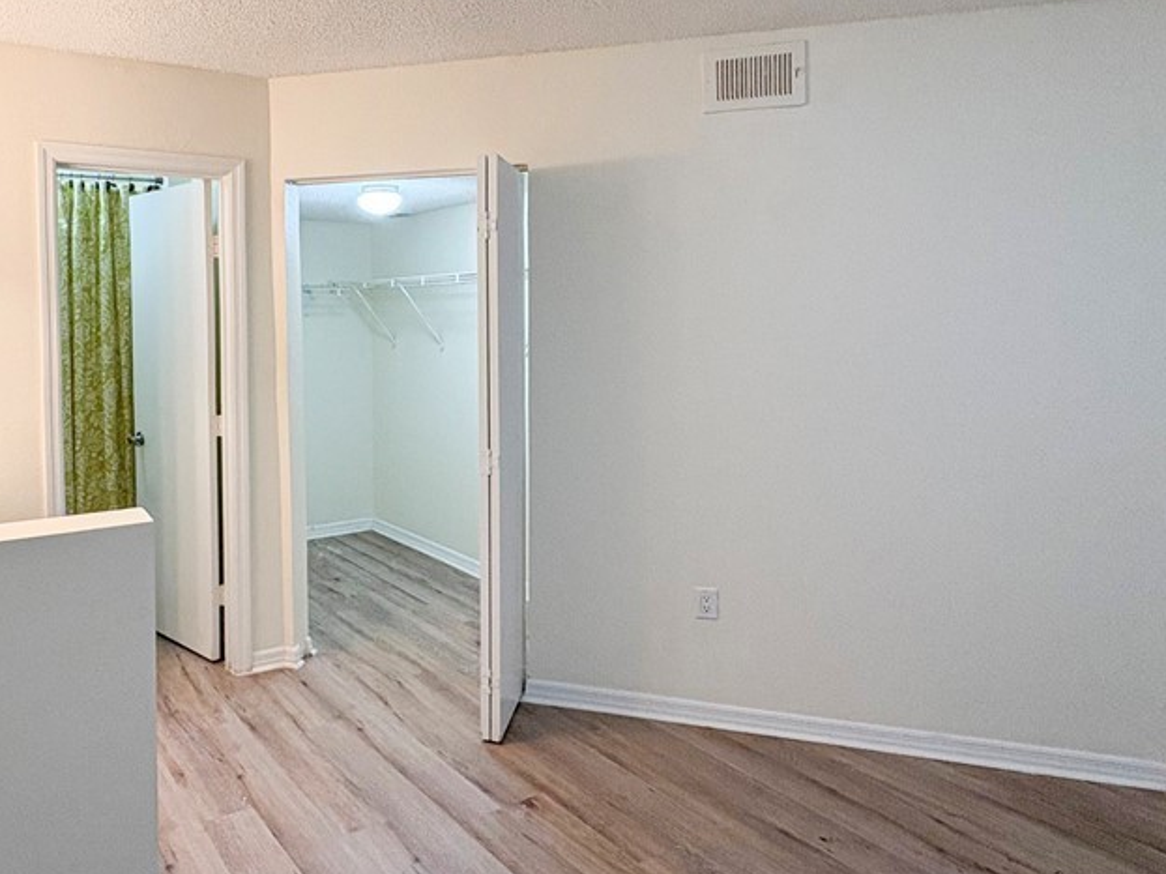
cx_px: 357
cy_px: 402
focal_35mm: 23
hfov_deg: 71.0
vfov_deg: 58.8
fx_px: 775
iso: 400
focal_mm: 2.22
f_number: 2.2
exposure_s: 1/120
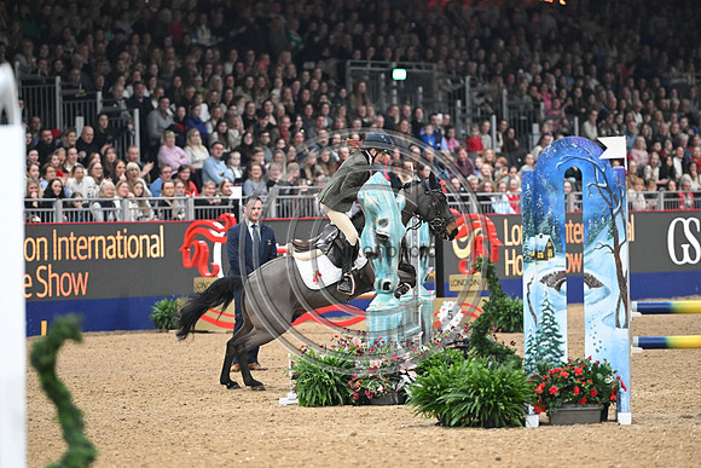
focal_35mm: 200
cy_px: 234
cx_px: 350
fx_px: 3895
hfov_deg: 10.3
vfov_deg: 6.9
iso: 6400
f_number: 3.5
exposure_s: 1/800
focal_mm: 200
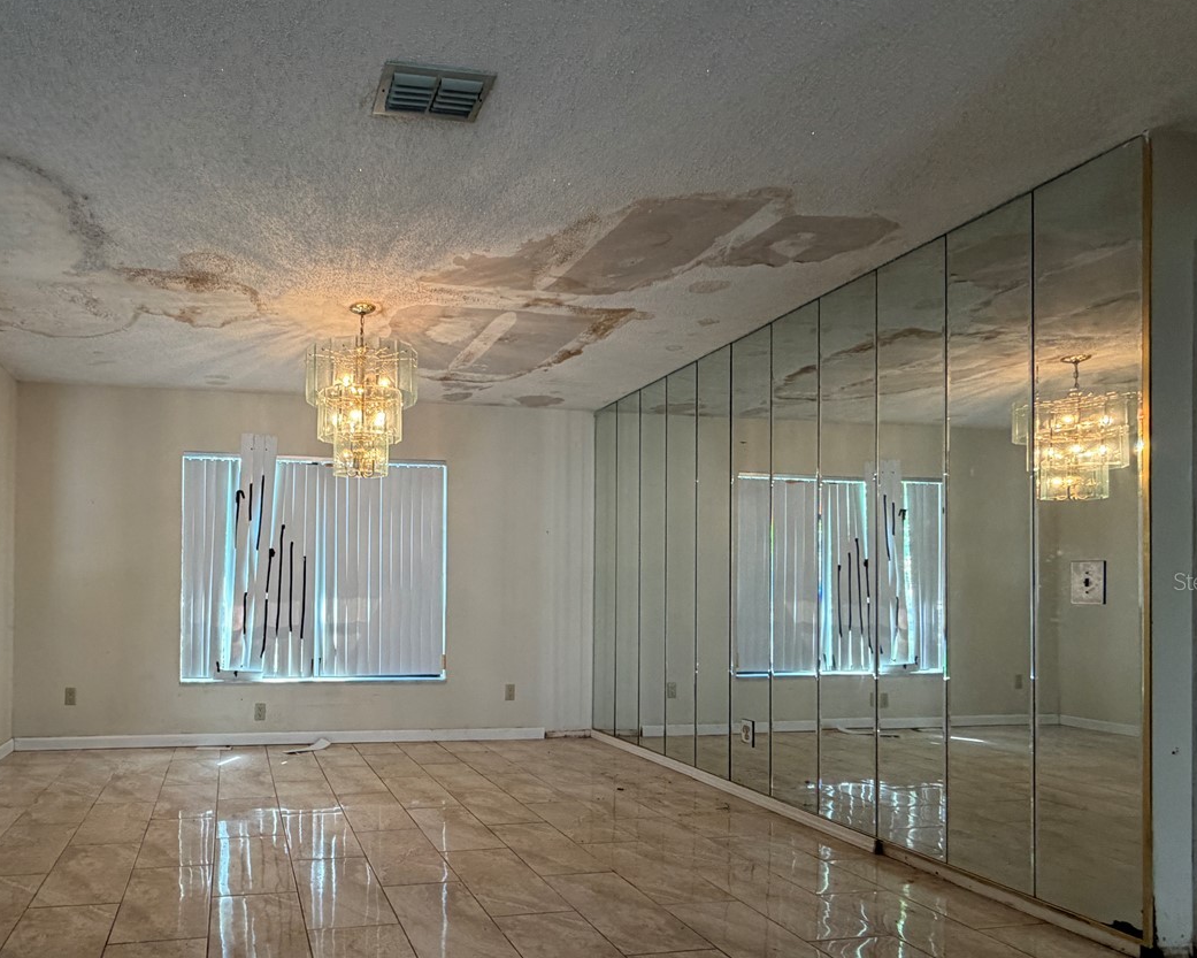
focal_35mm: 21
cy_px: 581
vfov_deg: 64.9
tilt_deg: +1.0
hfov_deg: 74.2
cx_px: 362
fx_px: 744
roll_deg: +0.0
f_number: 2.2
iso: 250
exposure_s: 1/120
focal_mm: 2.22
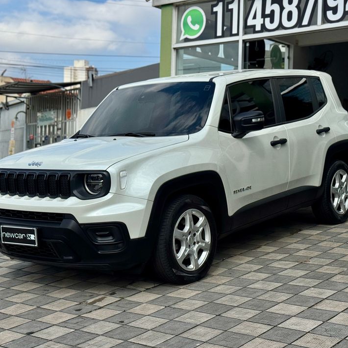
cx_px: 170
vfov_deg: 30.0
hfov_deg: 30.0
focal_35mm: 57
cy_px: 175
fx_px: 648
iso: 80
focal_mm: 6.76
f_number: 1.78
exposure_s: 1/12500
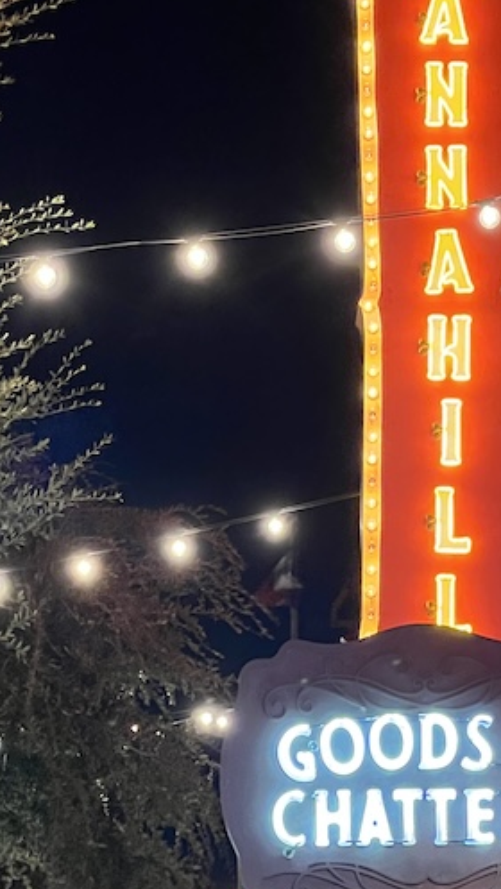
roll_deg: +1.4
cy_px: 638
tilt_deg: +8.3
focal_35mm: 180
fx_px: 4246
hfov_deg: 6.8
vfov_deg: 11.9
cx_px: 227
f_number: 2.8
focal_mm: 9
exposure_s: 1/30
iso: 1000
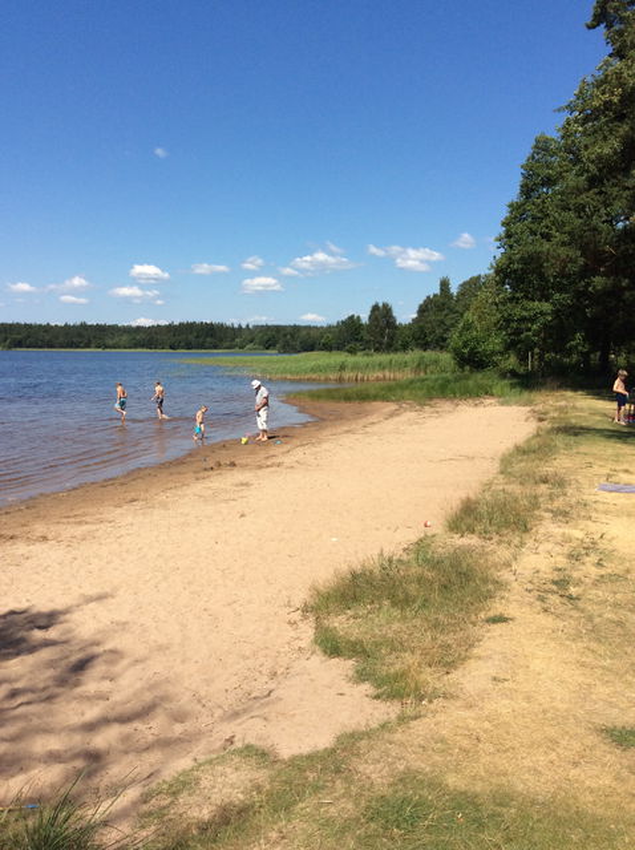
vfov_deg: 56.9
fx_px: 785
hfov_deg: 44.1
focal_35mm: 32
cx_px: 318
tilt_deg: -3.3
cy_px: 425
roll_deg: -0.5
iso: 32
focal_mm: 3.3
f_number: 2.4
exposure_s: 1/1590
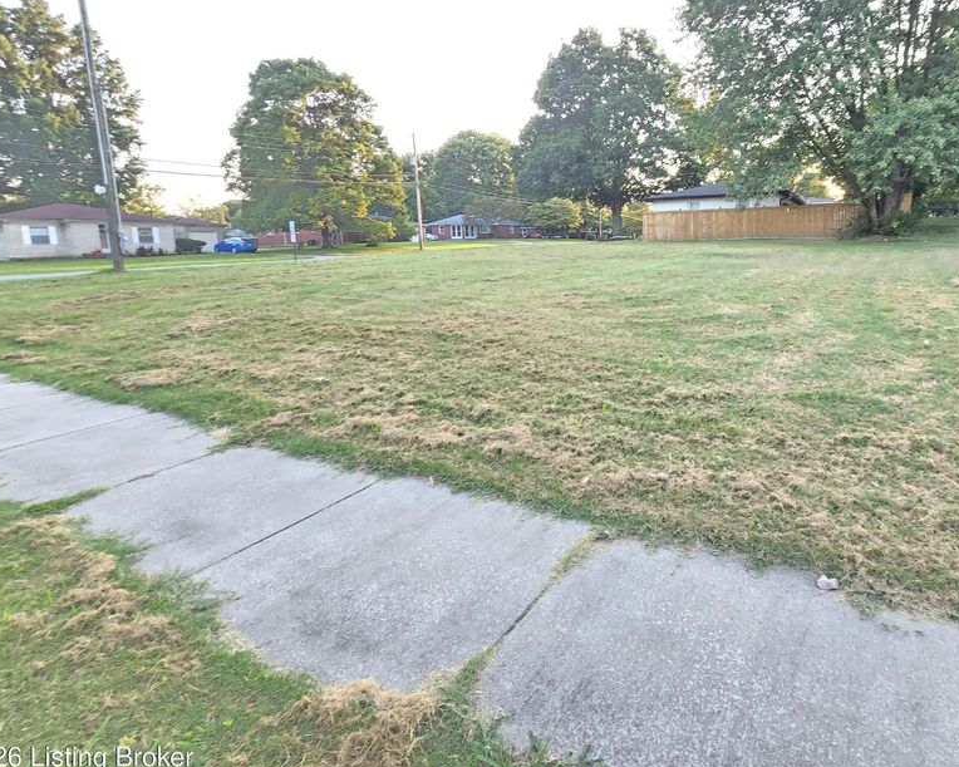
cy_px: 319
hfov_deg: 88.3
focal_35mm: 17
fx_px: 482
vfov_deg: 76.3
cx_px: 582
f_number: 2.2
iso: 100
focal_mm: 2.2
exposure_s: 1/60
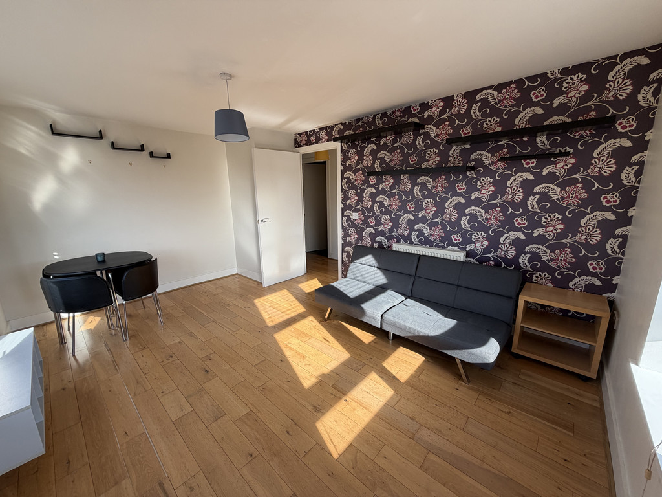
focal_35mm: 14
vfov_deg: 85.7
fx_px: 268
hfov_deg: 102.1
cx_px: 331
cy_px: 248
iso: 40
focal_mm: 2.22
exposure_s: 1/152
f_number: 2.2
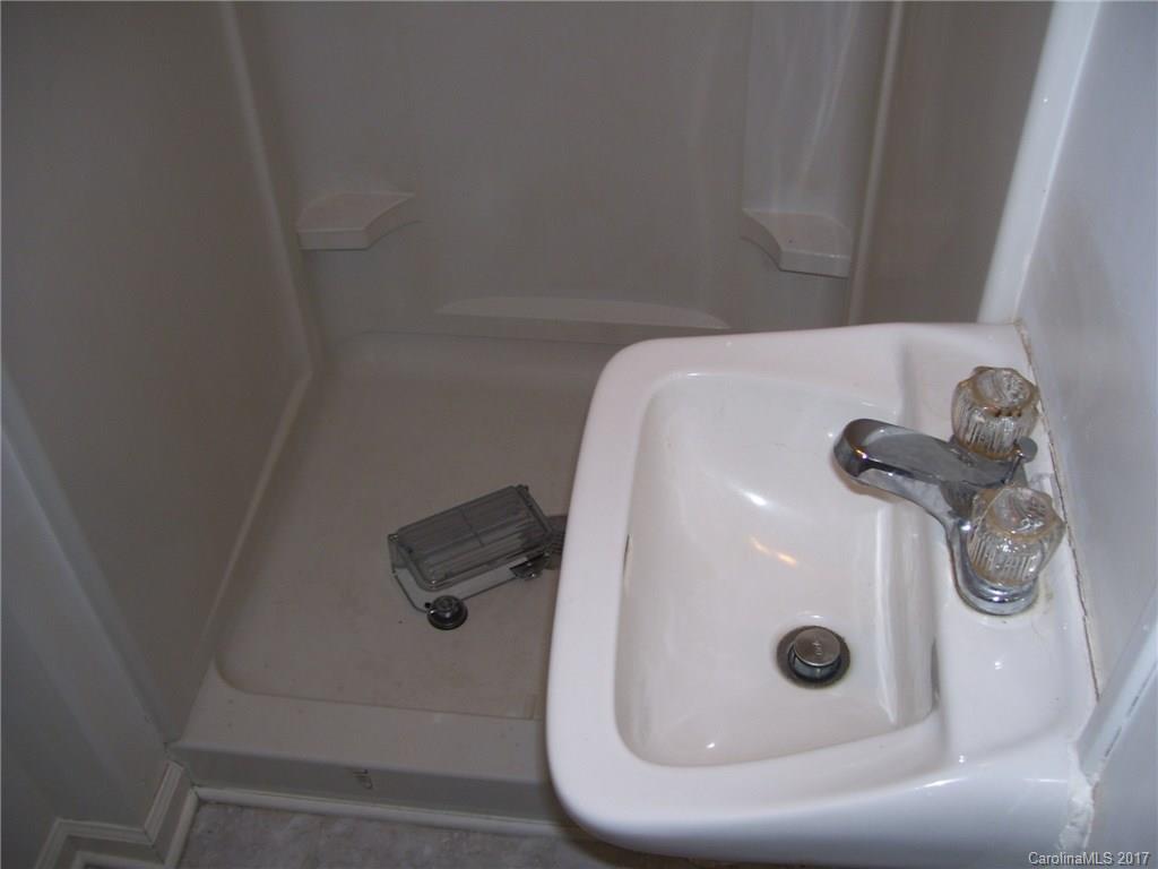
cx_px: 579
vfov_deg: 39.7
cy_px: 434
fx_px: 1204
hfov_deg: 51.4
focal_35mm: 36
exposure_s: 1/60
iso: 80
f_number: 2.7
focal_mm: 6
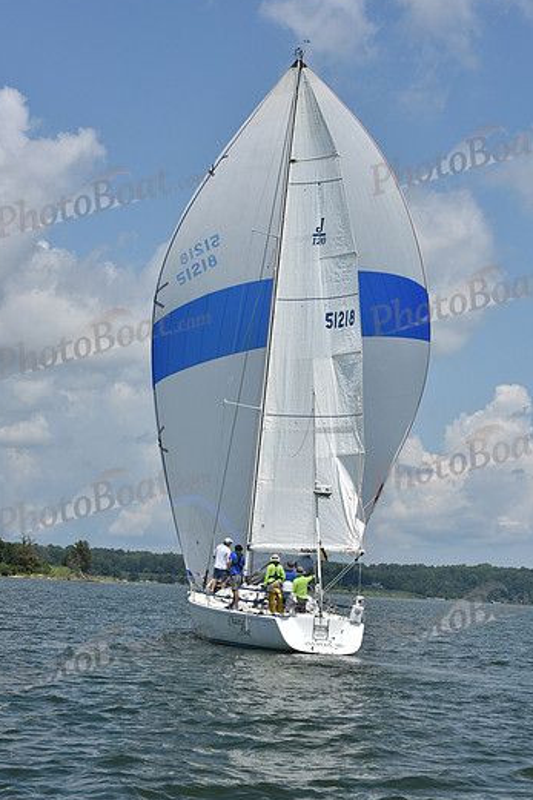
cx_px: 291
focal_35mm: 78
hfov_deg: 17.5
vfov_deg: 26.0
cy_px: 399
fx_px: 1733
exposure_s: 1/1000
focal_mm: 70
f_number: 11
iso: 320
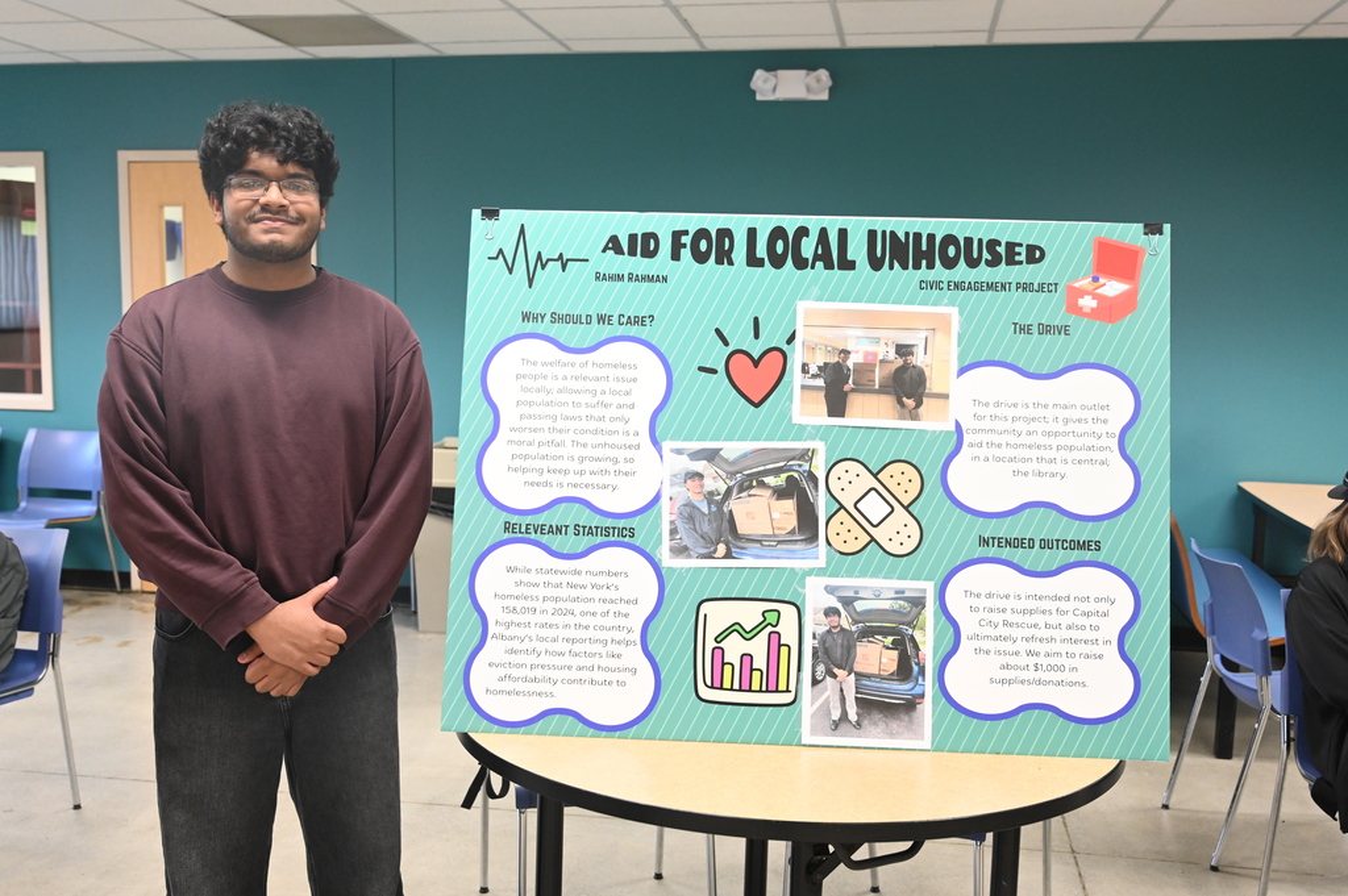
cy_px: 448
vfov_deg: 37.8
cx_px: 674
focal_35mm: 35
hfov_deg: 54.5
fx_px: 1309
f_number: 4
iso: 2800
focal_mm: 35
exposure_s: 1/125
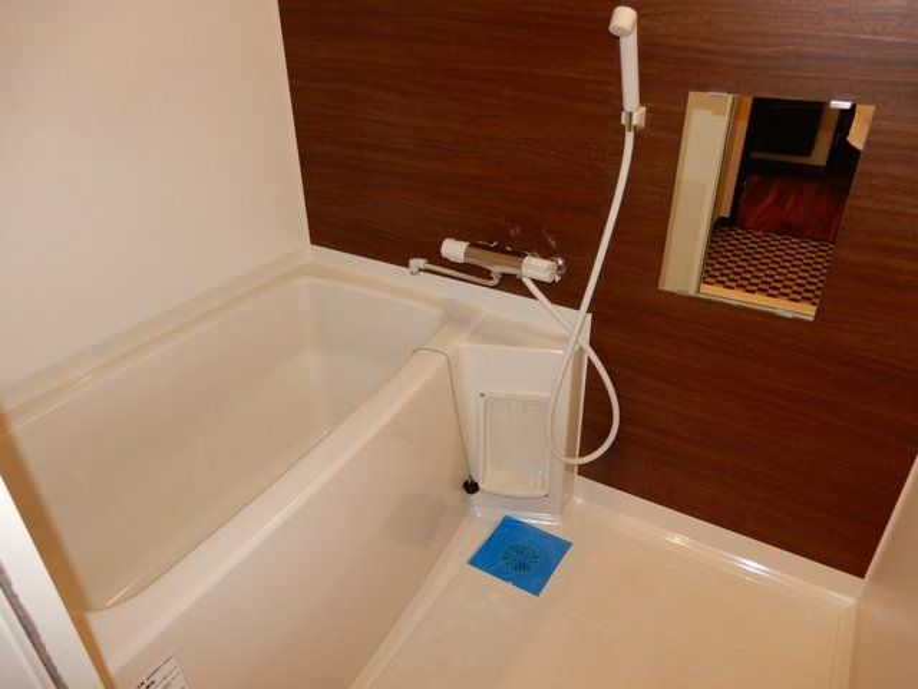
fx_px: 636
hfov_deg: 71.6
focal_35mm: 24
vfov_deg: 56.8
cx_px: 459
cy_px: 344
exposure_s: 1/30
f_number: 3.4
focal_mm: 4.3
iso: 200
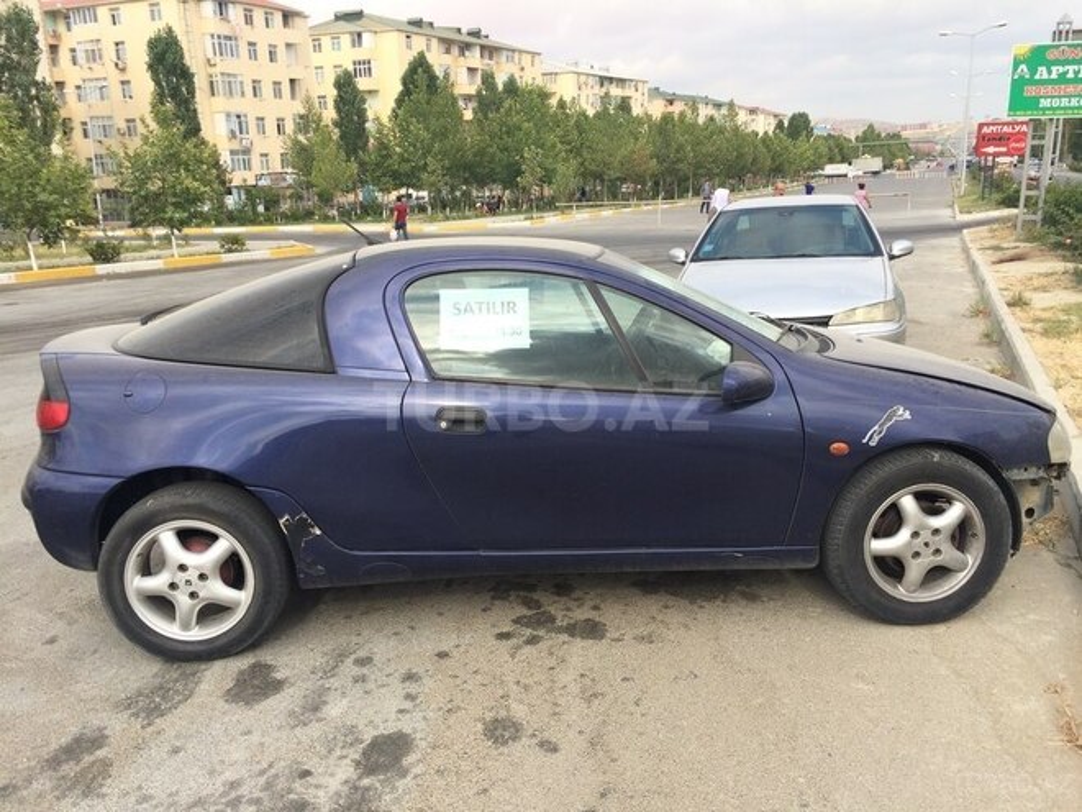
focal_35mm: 29
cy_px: 406
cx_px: 541
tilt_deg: -15.4
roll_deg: +1.3
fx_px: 906
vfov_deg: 48.2
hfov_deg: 61.7
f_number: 2.2
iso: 32
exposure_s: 1/789
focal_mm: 4.15
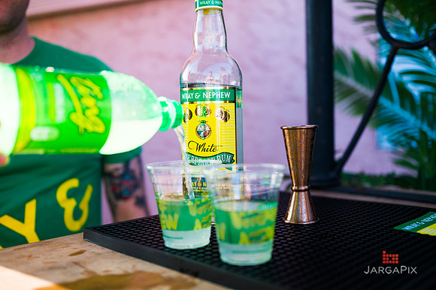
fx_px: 460
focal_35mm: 38
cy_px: 145
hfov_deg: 50.7
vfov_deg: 35.0
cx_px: 218
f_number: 3.2
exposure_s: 1/1000
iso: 400
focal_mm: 38
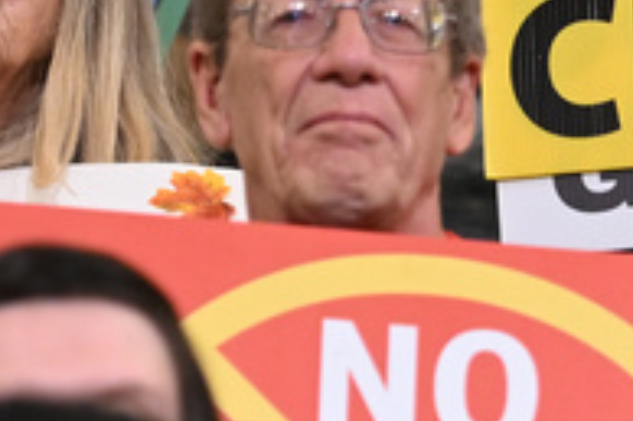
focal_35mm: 553
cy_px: 486
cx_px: 796
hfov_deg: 3.7
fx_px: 9715
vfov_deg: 2.5
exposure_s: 1/125
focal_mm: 105
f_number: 3.2
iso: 2500
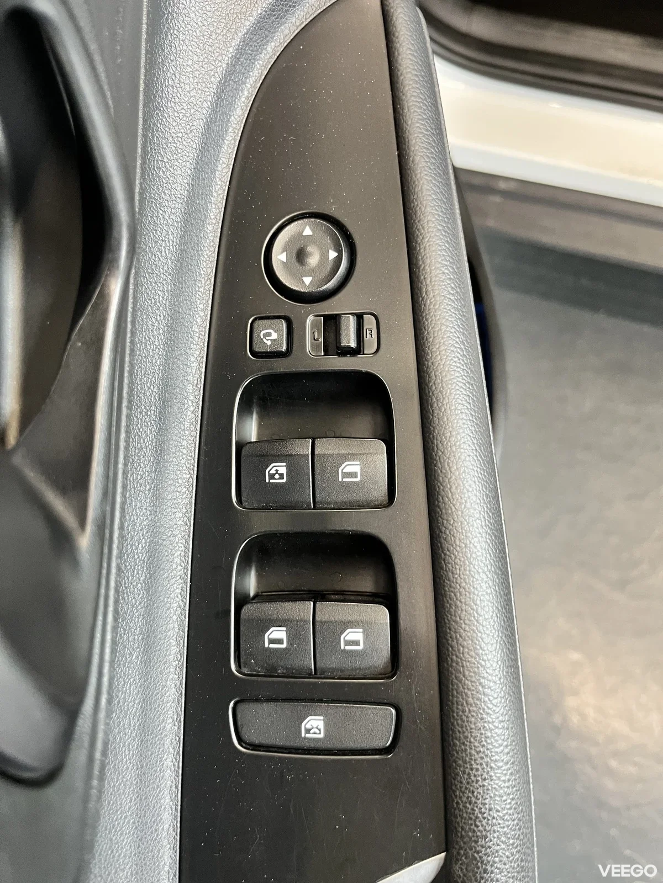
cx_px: 332
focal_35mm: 26
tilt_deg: -73.6
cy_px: 442
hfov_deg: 53.1
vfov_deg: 67.3
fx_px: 664
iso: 250
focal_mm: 5.1
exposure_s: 1/60
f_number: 1.6
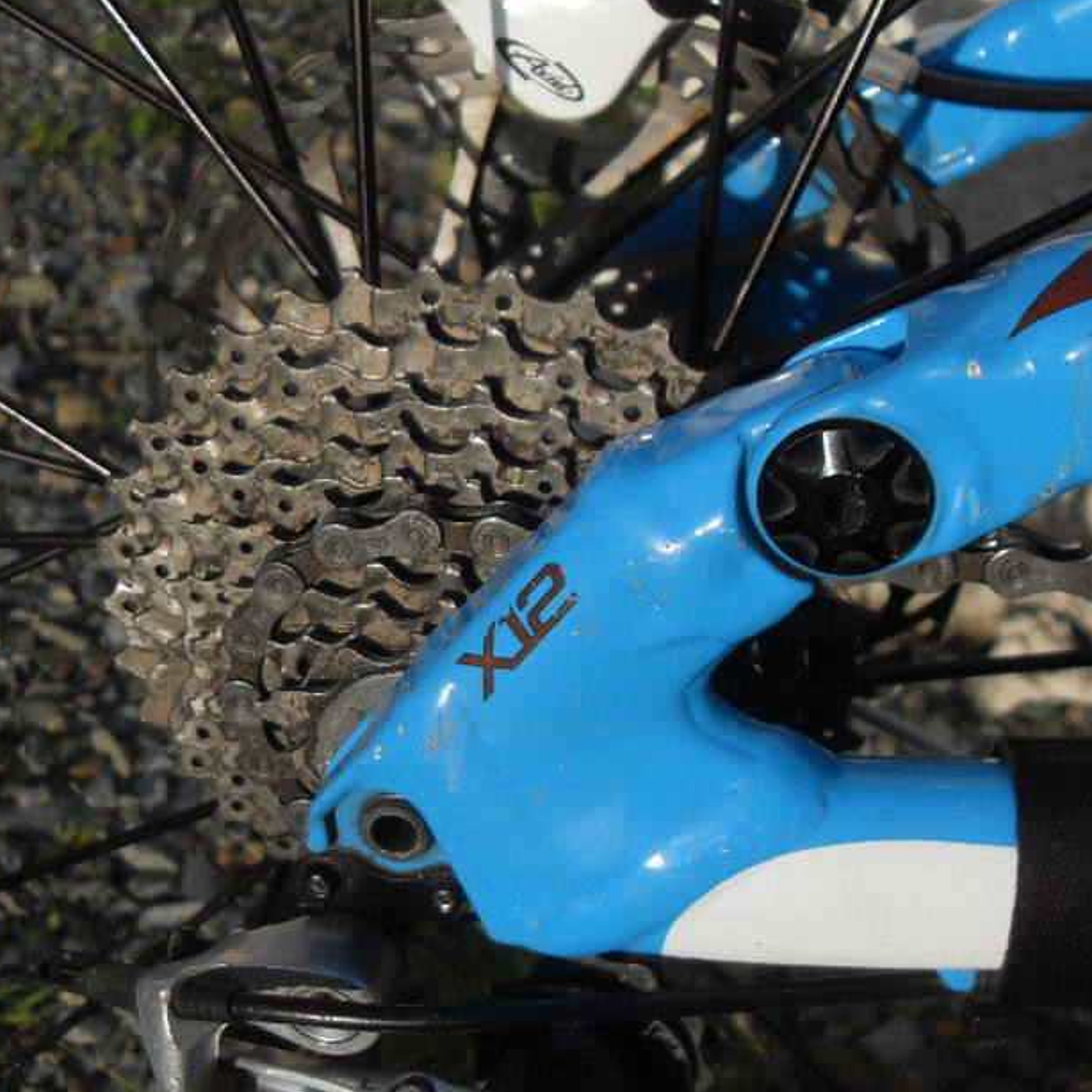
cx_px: 588
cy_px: 620
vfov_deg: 34.6
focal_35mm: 49
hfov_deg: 34.7
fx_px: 1749
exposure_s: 1/350
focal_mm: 6.3
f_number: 7
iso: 80
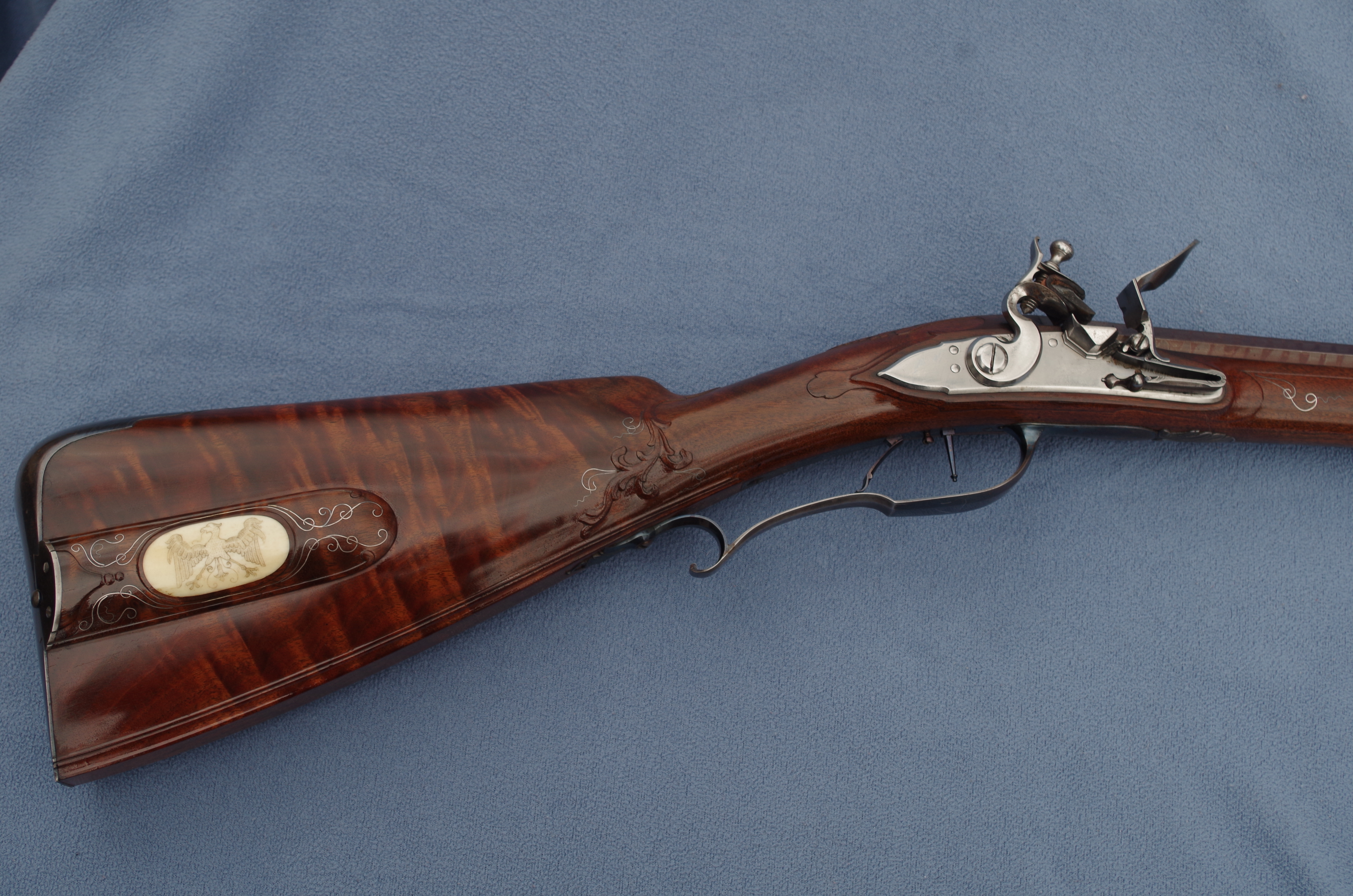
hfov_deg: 40.4
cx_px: 676
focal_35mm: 49
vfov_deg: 27.4
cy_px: 448
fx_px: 1838
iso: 200
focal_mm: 32.5
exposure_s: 1/80
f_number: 5.6
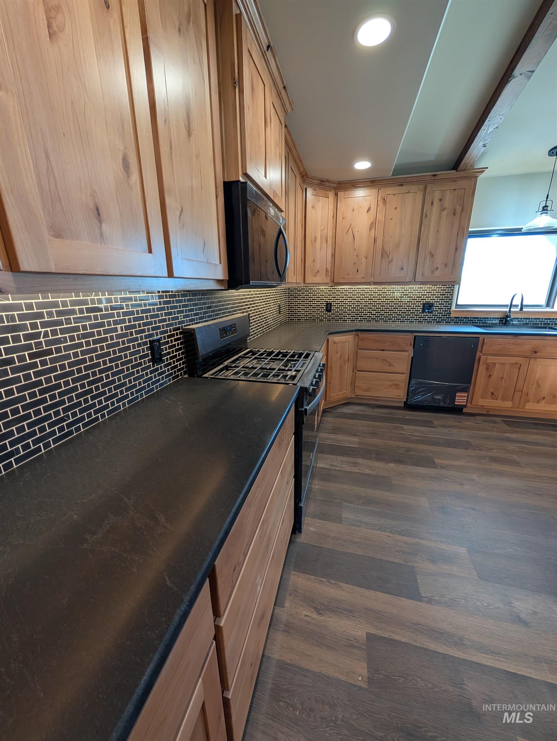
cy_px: 370
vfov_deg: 110.5
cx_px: 278
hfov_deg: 94.6
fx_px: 257
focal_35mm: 12
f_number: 1.7
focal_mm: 2.02
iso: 97
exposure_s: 1/120
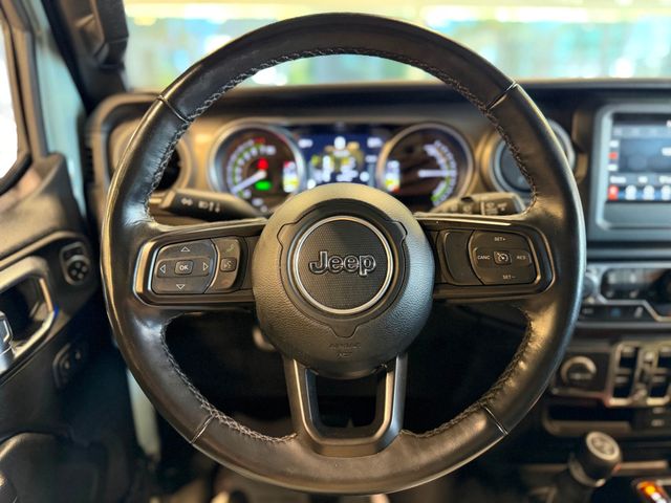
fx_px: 465
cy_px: 252
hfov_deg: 71.6
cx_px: 336
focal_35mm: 24
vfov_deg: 56.8
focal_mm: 6.76
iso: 800
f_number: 1.78
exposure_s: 1/60
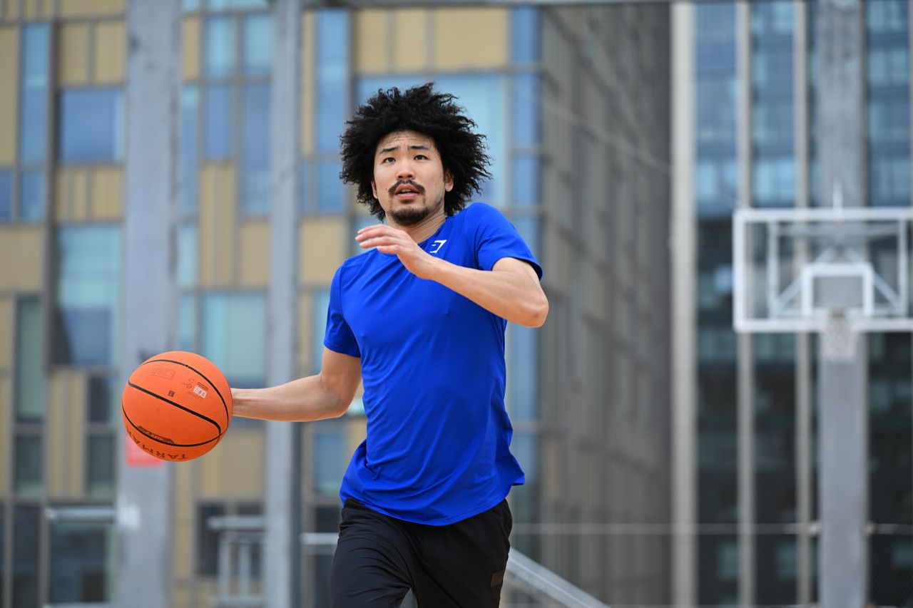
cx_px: 456
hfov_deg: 19.6
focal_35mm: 104
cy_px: 304
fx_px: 2637
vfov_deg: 13.2
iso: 100
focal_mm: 104
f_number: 2.8
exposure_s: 1/800
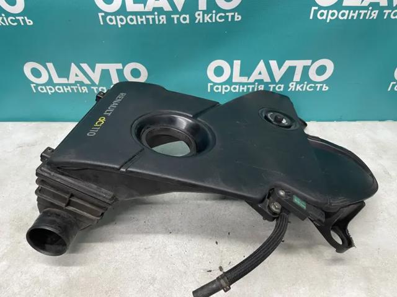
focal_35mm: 26
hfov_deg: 67.3
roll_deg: +2.4
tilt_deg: -40.6
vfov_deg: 53.1
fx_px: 298
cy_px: 148
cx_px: 198
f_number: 1.6
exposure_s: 1/50
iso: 80
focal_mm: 4.2
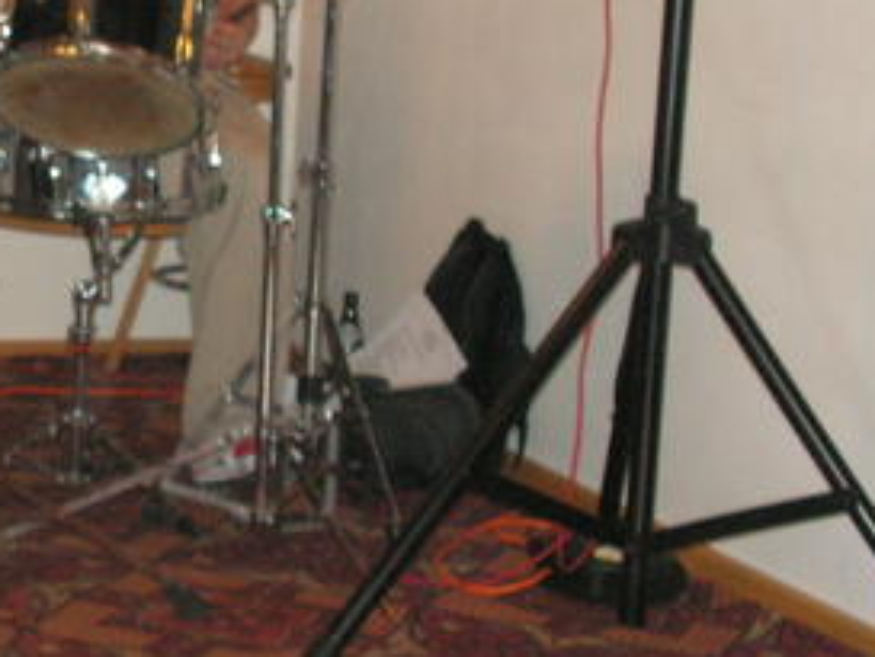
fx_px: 2782
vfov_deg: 13.4
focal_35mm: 110
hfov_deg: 17.6
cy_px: 176
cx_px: 77
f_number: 3.2
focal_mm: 8.4
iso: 160
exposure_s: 1/40
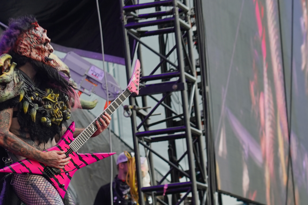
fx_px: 1865
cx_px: 102
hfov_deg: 9.4
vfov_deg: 6.3
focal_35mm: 218
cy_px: 129
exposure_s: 1/125
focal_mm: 84
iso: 250
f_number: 4
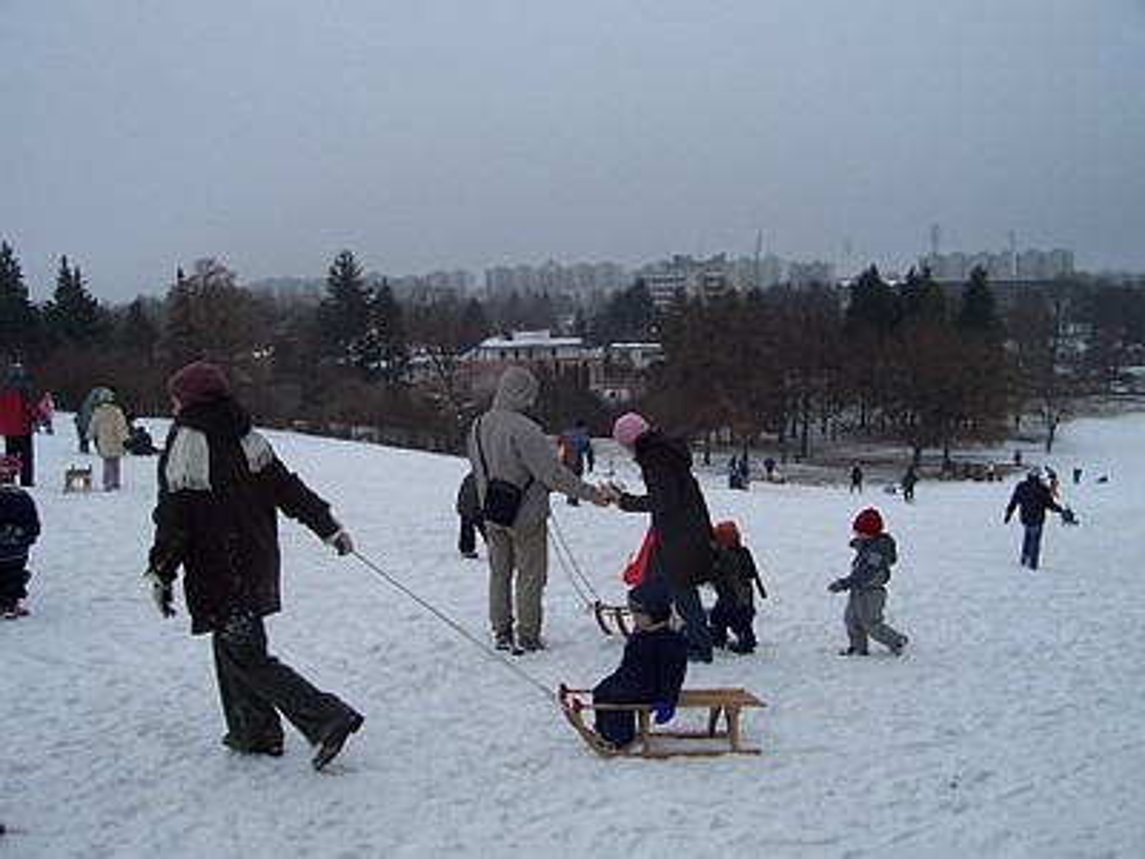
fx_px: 1125
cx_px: 572
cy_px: 430
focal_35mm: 34
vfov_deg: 41.8
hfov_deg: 54.0
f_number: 5.6
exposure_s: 1/125
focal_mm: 5.6
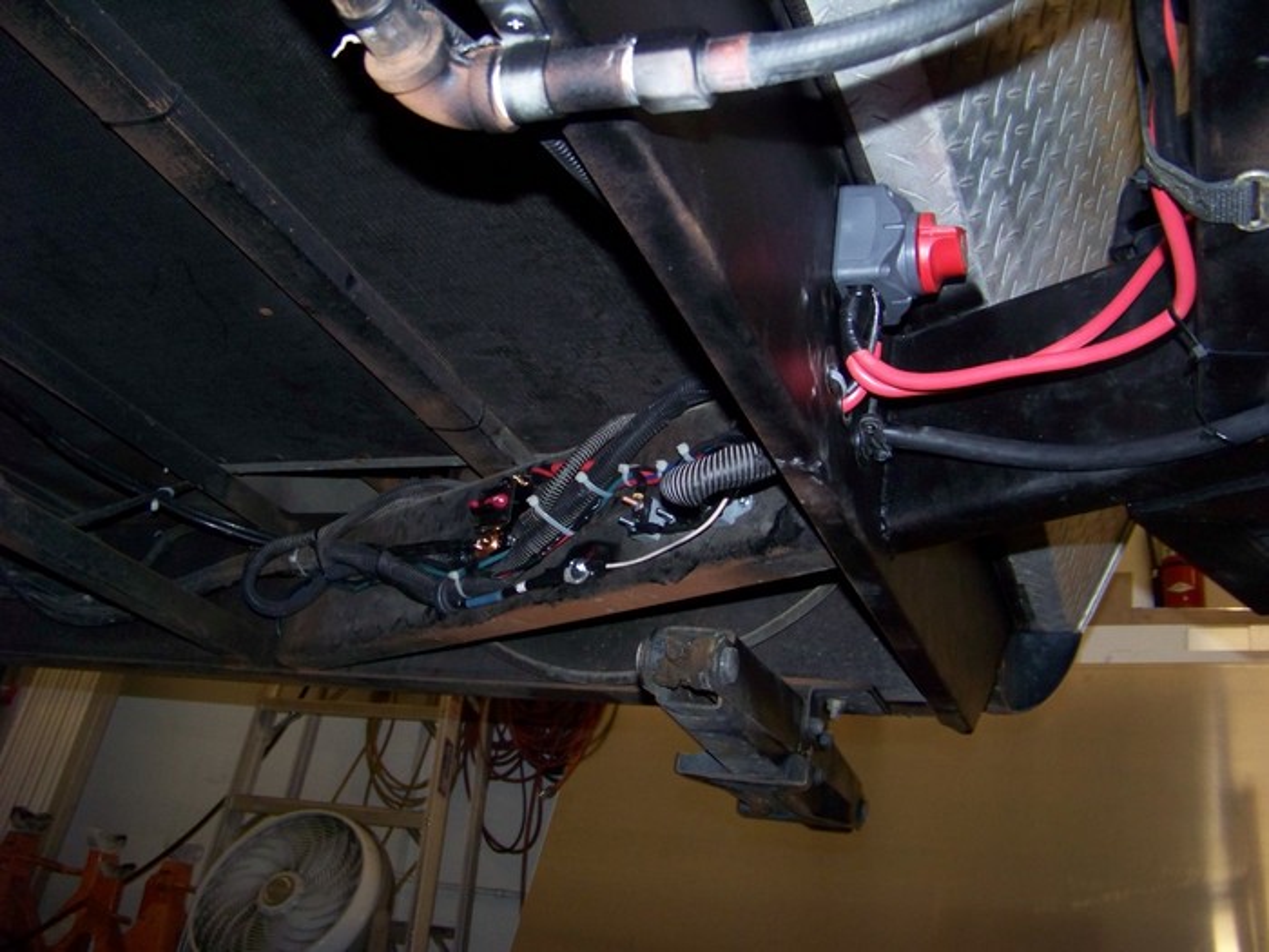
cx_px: 634
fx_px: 1320
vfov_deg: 39.7
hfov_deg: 51.4
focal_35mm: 36
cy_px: 476
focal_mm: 5.85
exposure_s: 1/30
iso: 200
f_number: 2.8
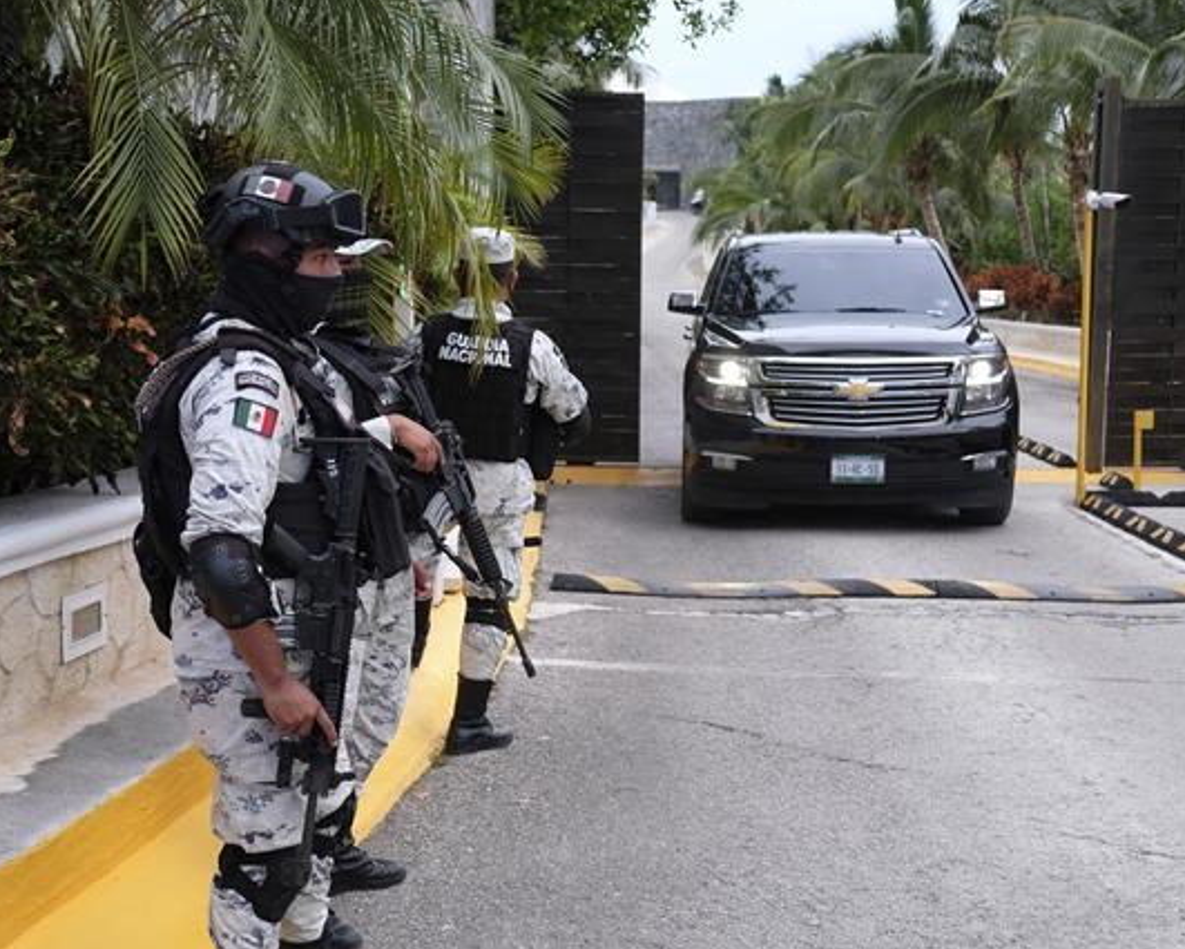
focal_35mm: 54
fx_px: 1894
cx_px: 560
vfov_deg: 28.1
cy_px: 472
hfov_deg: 34.7
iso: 800
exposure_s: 1/160
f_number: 4
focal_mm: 31.5
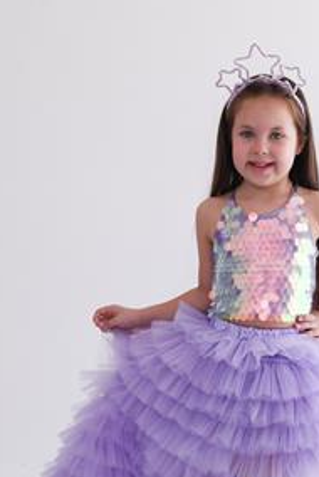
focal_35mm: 72
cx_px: 264
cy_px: 350
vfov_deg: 27.7
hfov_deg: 18.8
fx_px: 955
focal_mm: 35
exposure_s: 1/125
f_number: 8
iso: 640
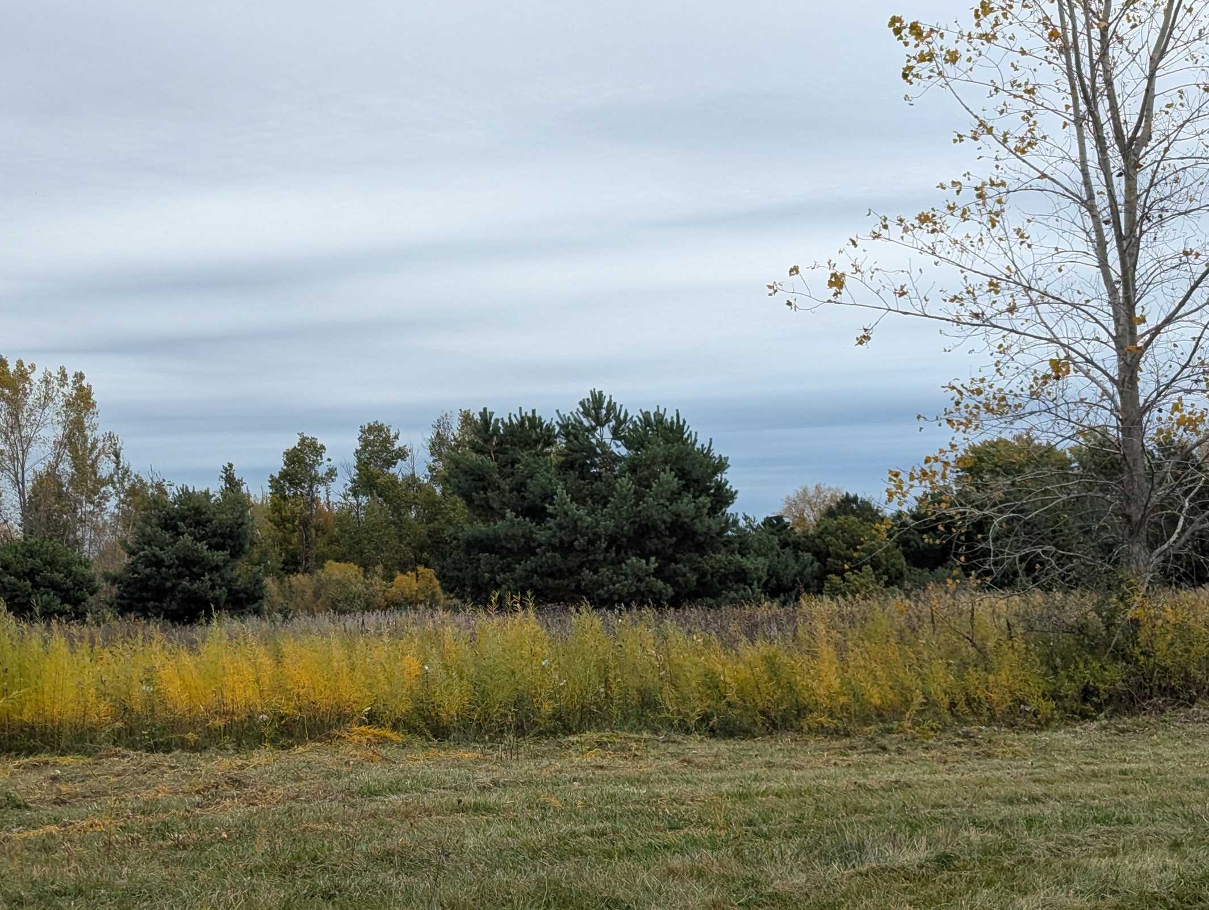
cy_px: 420
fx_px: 2413
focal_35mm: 69
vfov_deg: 21.4
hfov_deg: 28.1
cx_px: 483
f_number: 1.85
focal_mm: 6.81
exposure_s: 1/783
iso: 61
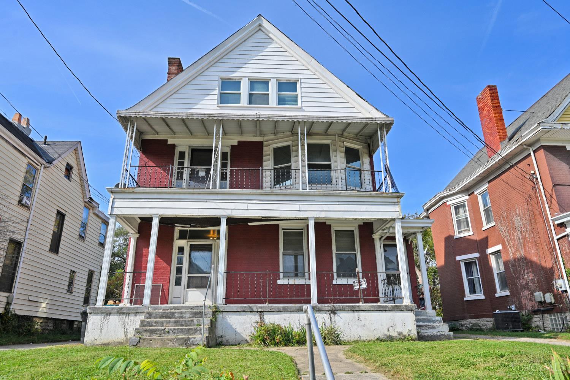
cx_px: 285
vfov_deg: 55.1
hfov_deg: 76.1
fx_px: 364
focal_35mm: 23
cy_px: 190
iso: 100
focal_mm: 23
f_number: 6.3
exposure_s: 1/320
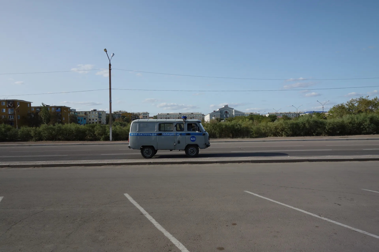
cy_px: 126
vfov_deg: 46.4
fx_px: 295
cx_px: 190
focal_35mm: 28
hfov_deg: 65.5
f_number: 3.5
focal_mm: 10.4
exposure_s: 1/1600
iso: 125
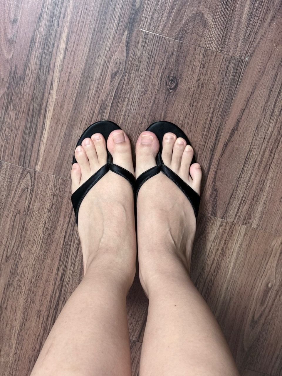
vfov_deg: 39.7
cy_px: 188
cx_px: 141
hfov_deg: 30.3
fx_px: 521
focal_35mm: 48
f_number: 1.78
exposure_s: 1/33
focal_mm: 6.76
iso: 200
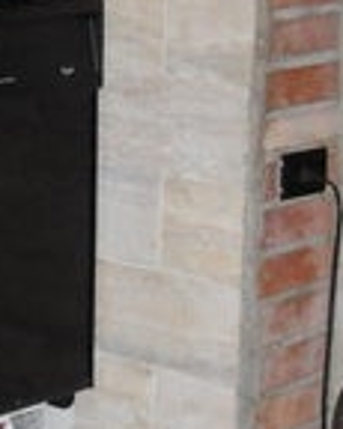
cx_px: -85
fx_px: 2058
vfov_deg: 11.8
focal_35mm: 162
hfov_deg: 9.4
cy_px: 39
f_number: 2.8
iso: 200
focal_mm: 6
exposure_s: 1/45
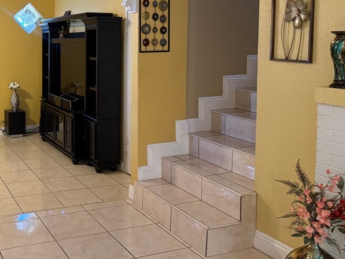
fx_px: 419
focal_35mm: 42
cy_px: 76
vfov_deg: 33.9
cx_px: 55
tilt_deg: -4.1
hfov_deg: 42.2
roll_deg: +0.3
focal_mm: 6.76
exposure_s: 1/60
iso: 400
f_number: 1.78
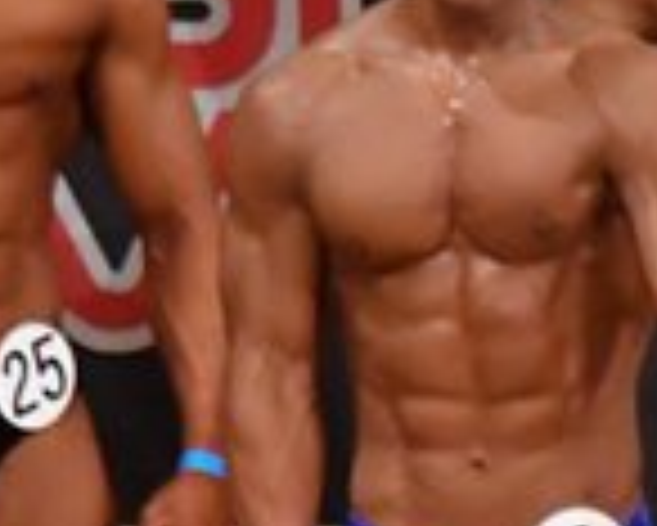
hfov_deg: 1.4
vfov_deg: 1.2
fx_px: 26112
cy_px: 710
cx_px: 974
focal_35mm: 1342
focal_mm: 180
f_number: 5.6
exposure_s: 1/400
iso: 7200
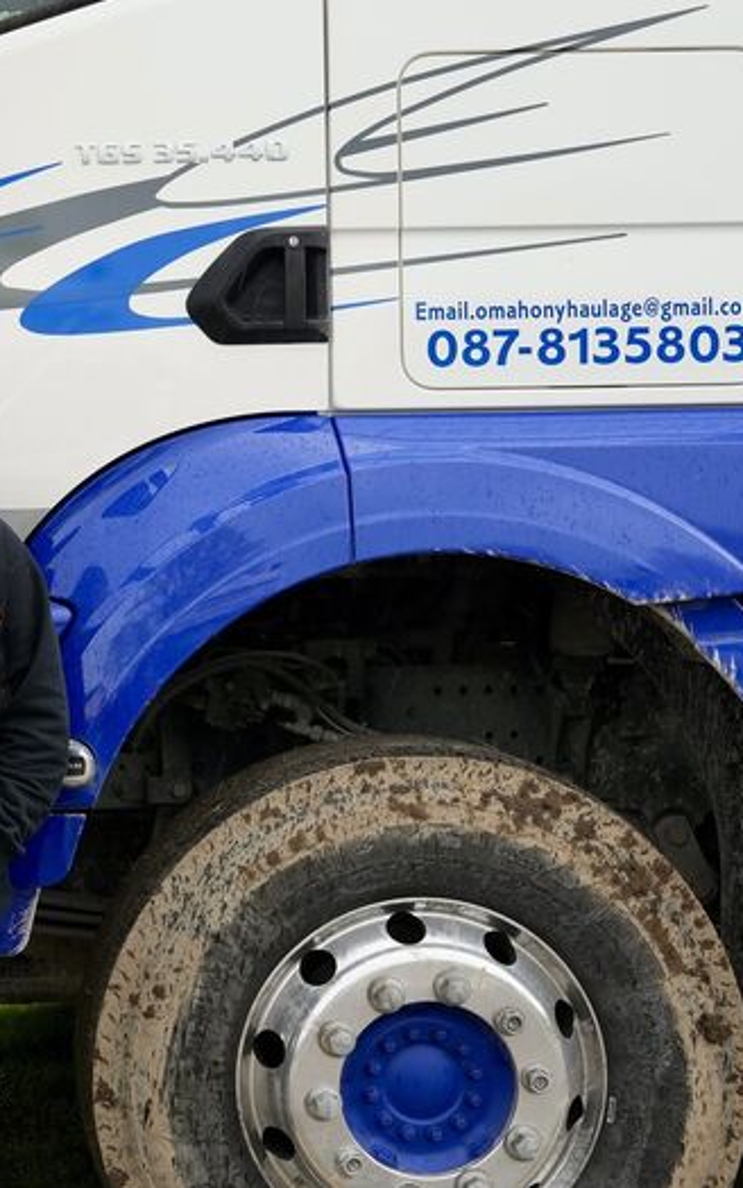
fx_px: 1812
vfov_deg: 36.3
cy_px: 586
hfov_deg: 21.7
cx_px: -116
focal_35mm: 56
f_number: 5
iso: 320
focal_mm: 24
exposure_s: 1/200
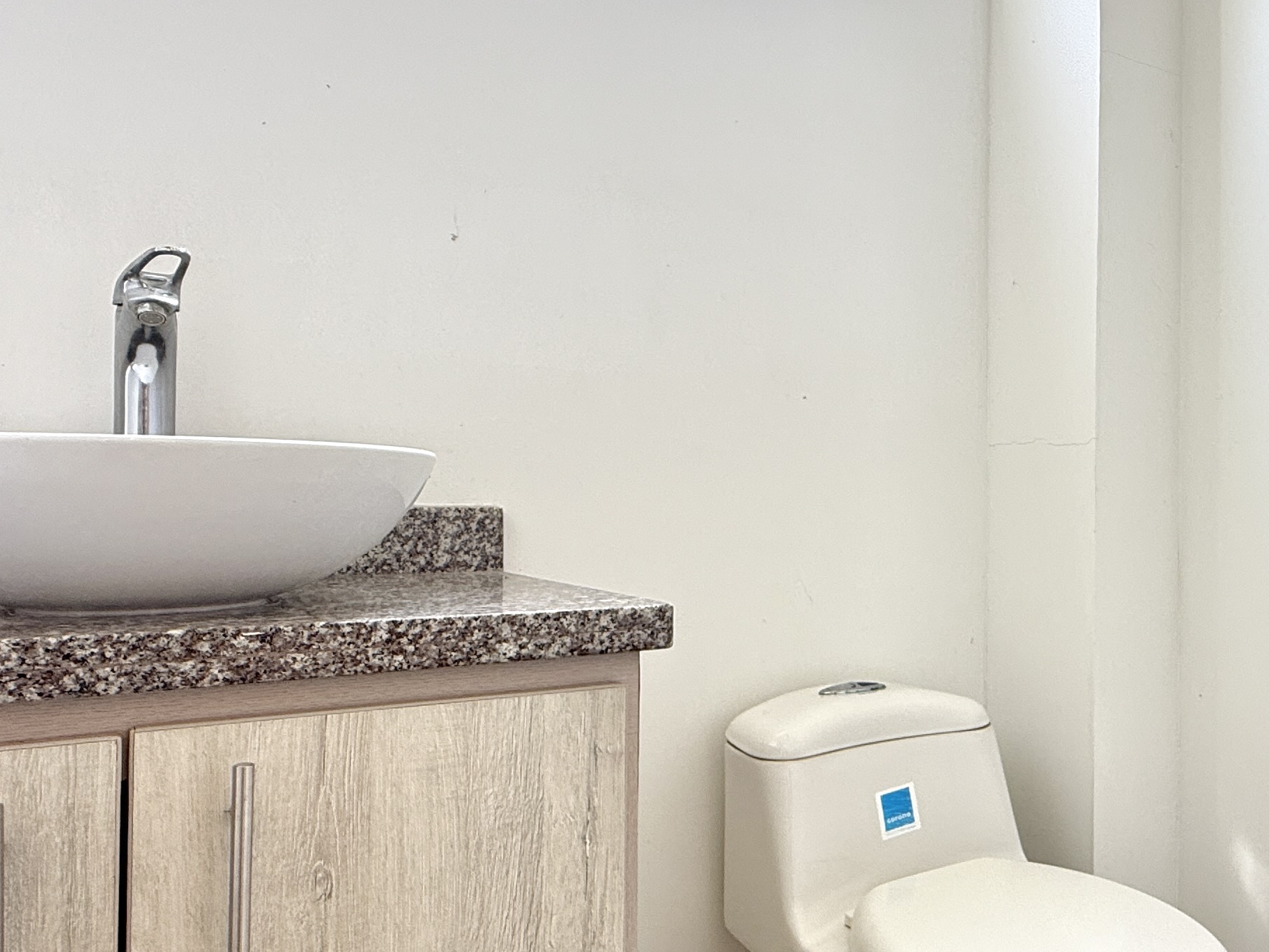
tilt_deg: +0.4
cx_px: 950
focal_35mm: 31
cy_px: 489
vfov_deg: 45.4
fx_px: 1137
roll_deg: -0.1
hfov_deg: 55.6
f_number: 2.2
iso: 80
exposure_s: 1/99
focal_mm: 2.22
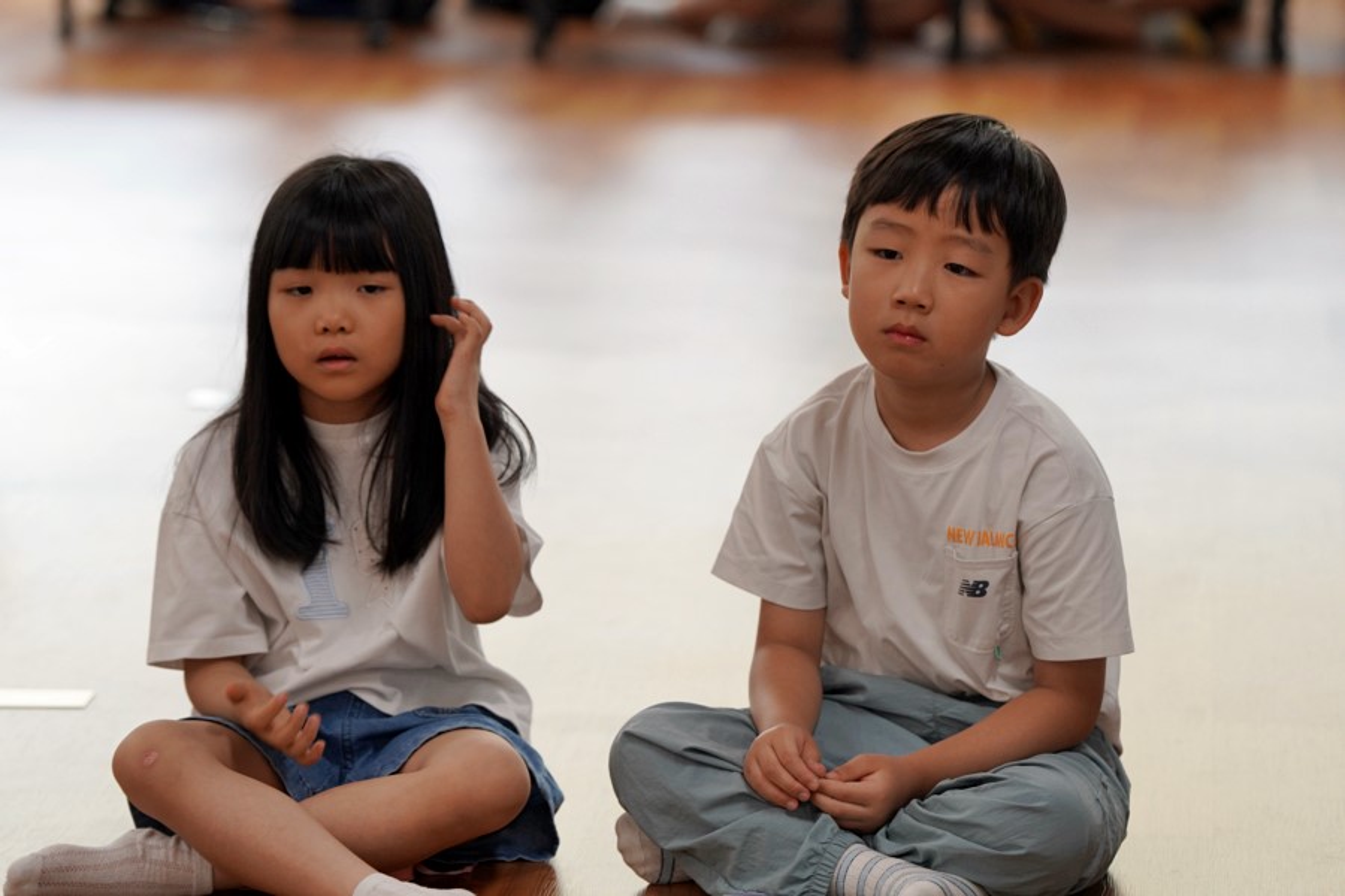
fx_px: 5940
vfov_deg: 8.6
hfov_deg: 12.9
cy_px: 448
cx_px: 672
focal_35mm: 159
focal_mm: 159
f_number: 4
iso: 800
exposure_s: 1/160
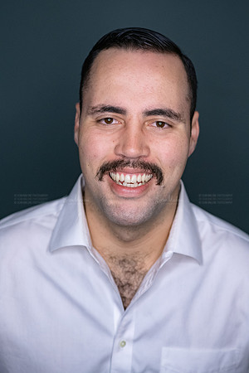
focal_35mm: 85
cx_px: 124
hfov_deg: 16.1
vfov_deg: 23.9
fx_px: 882
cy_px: 186
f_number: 3.5
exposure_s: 1/640
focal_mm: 85
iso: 2000
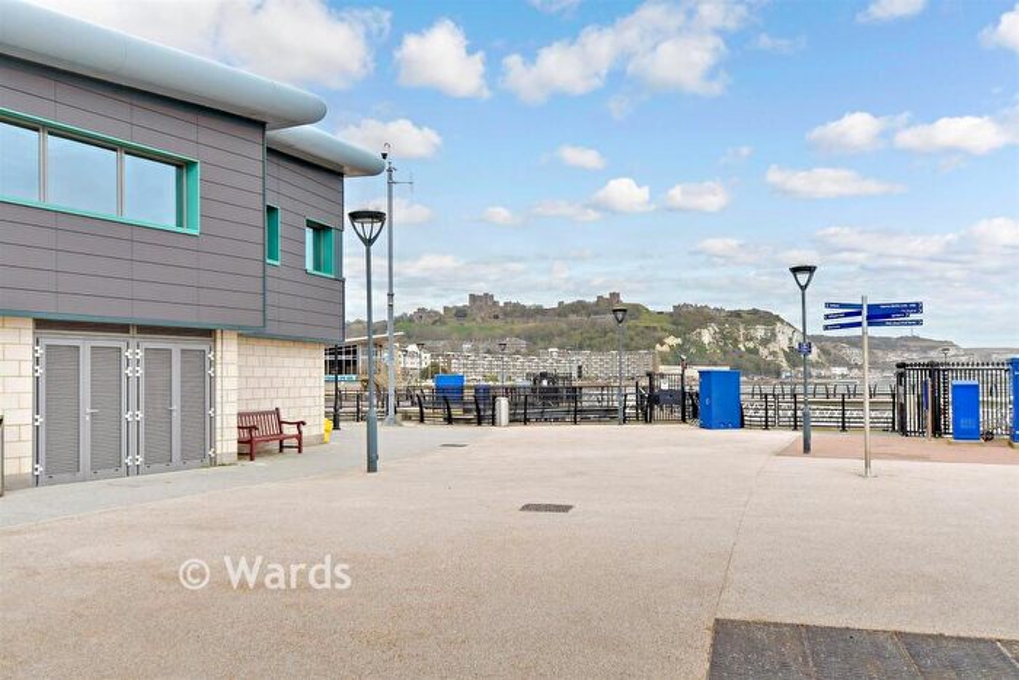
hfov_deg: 61.9
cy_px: 340
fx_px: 849
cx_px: 510
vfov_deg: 43.6
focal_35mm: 30
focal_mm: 20
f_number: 8
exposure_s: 1/125
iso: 160
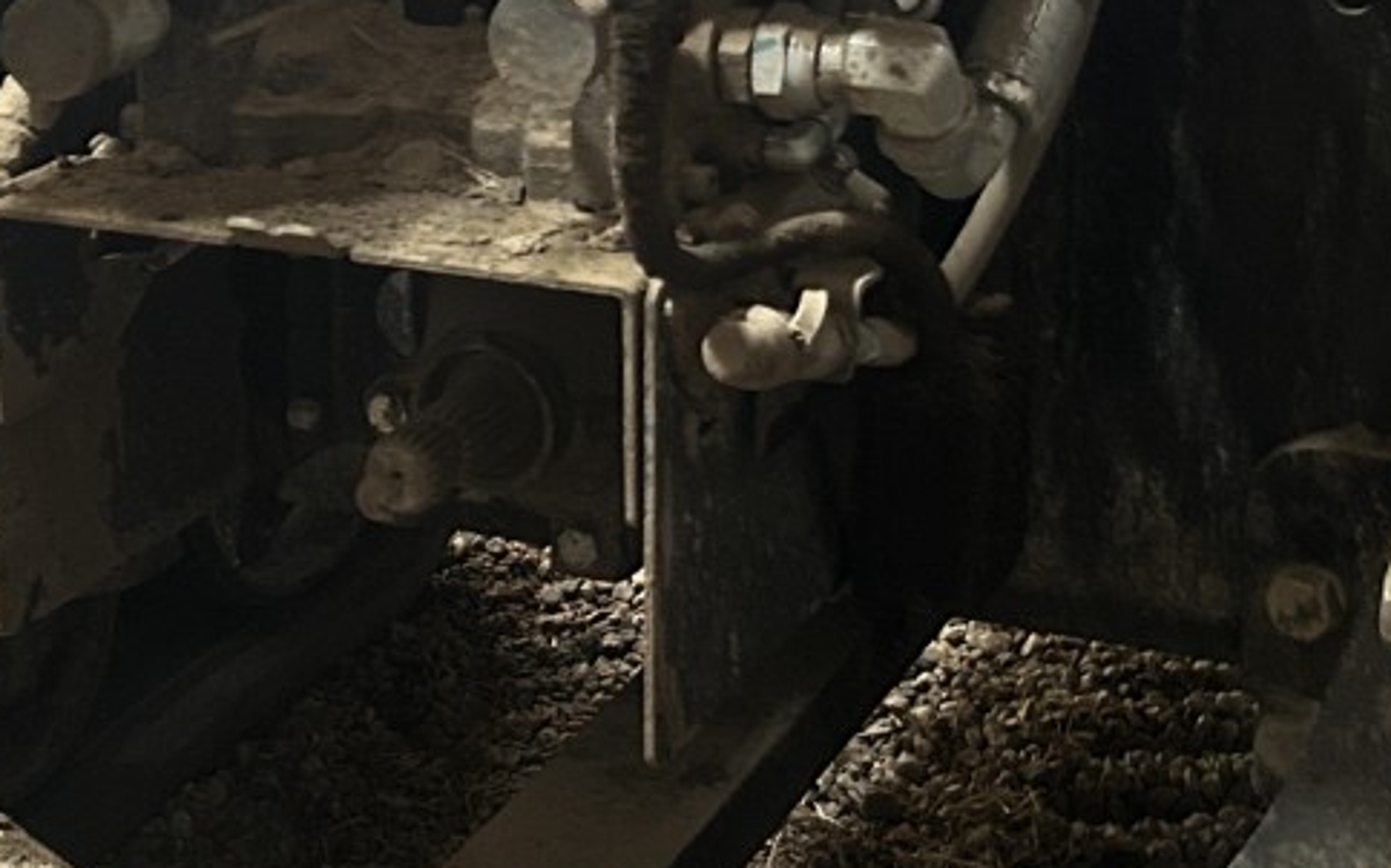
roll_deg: -0.7
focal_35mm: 82
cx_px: 512
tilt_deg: -17.2
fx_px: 3107
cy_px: 299
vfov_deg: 15.9
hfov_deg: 25.2
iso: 640
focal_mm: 5.7
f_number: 1.5
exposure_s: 1/30
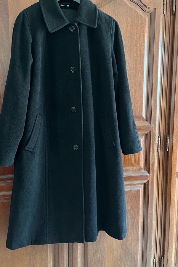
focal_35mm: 30
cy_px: 119
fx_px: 222
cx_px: 85
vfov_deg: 61.8
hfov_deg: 43.6
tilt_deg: -5.2
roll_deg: +0.5
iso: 200
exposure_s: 1/60
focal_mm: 5.1
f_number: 1.6
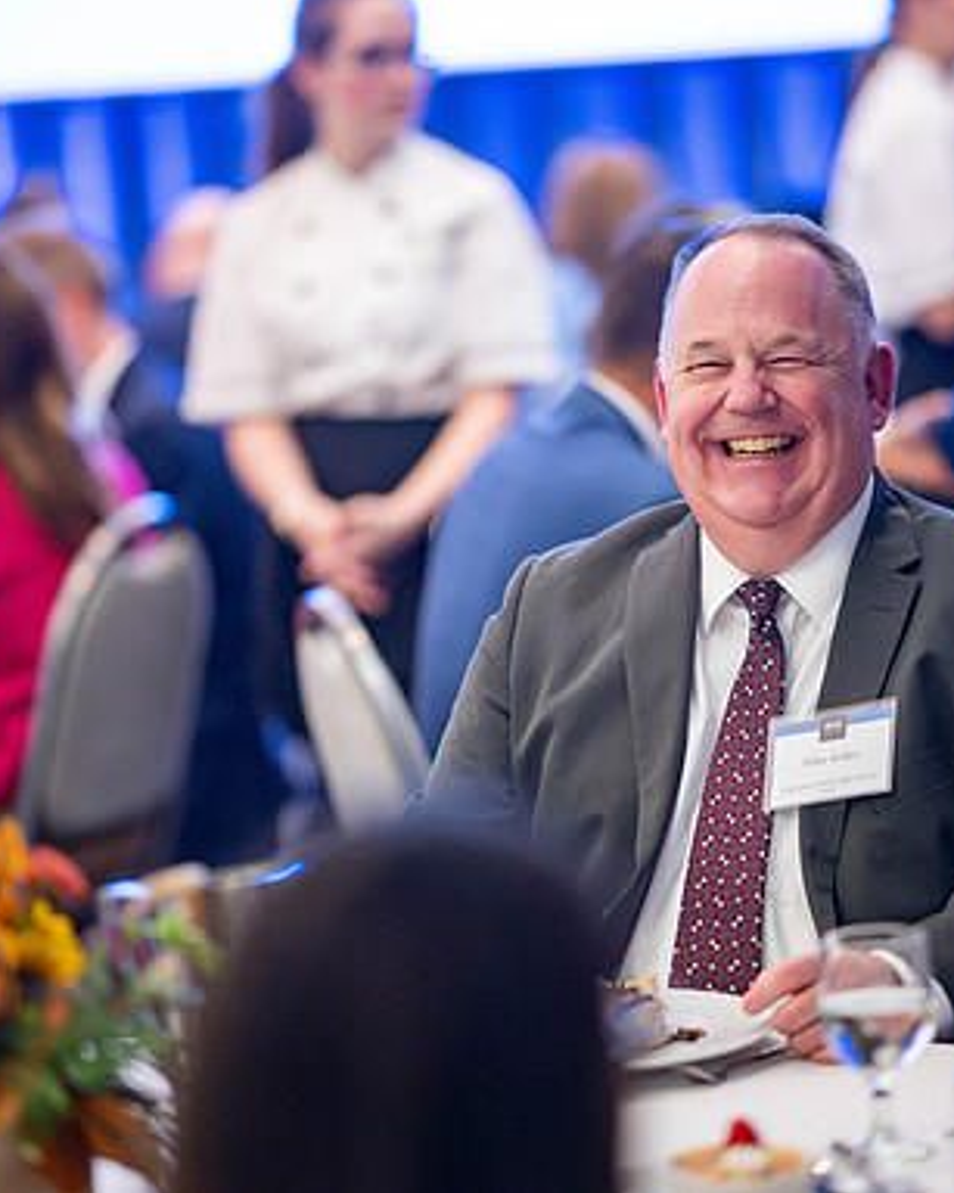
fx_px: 5261
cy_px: 595
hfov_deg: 10.4
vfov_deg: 12.9
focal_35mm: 149
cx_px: 559
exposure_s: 1/500
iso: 6400
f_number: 1.4
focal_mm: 105
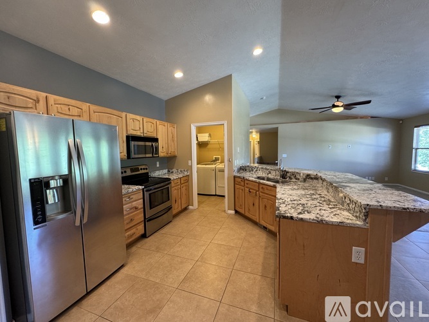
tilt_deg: -4.2
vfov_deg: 85.7
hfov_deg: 102.1
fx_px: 173
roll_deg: +1.2
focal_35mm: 14
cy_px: 161
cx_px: 214
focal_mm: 2.22
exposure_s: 1/60
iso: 200
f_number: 2.2
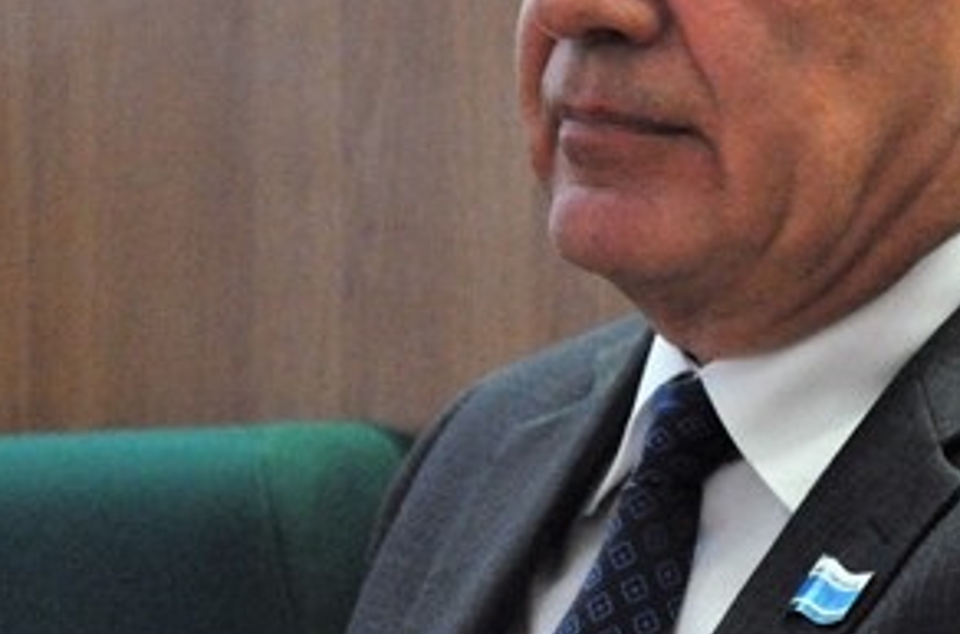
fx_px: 8617
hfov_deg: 6.4
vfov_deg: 4.2
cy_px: 69
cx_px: 707
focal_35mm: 324
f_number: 5.6
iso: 2000
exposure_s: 1/60
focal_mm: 105
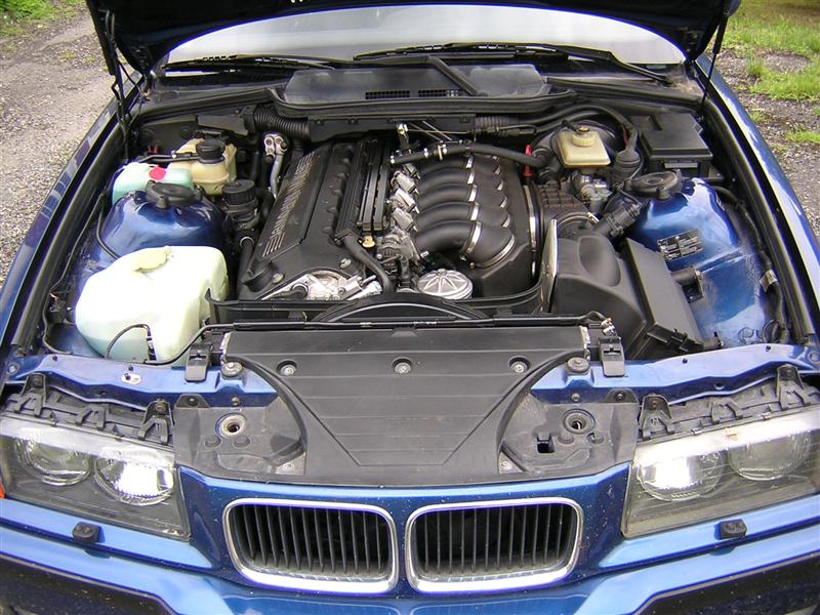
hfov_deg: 51.4
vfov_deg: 39.7
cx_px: 410
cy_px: 308
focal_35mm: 36
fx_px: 853
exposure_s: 1/214
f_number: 2.6
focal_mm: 4.7
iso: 100
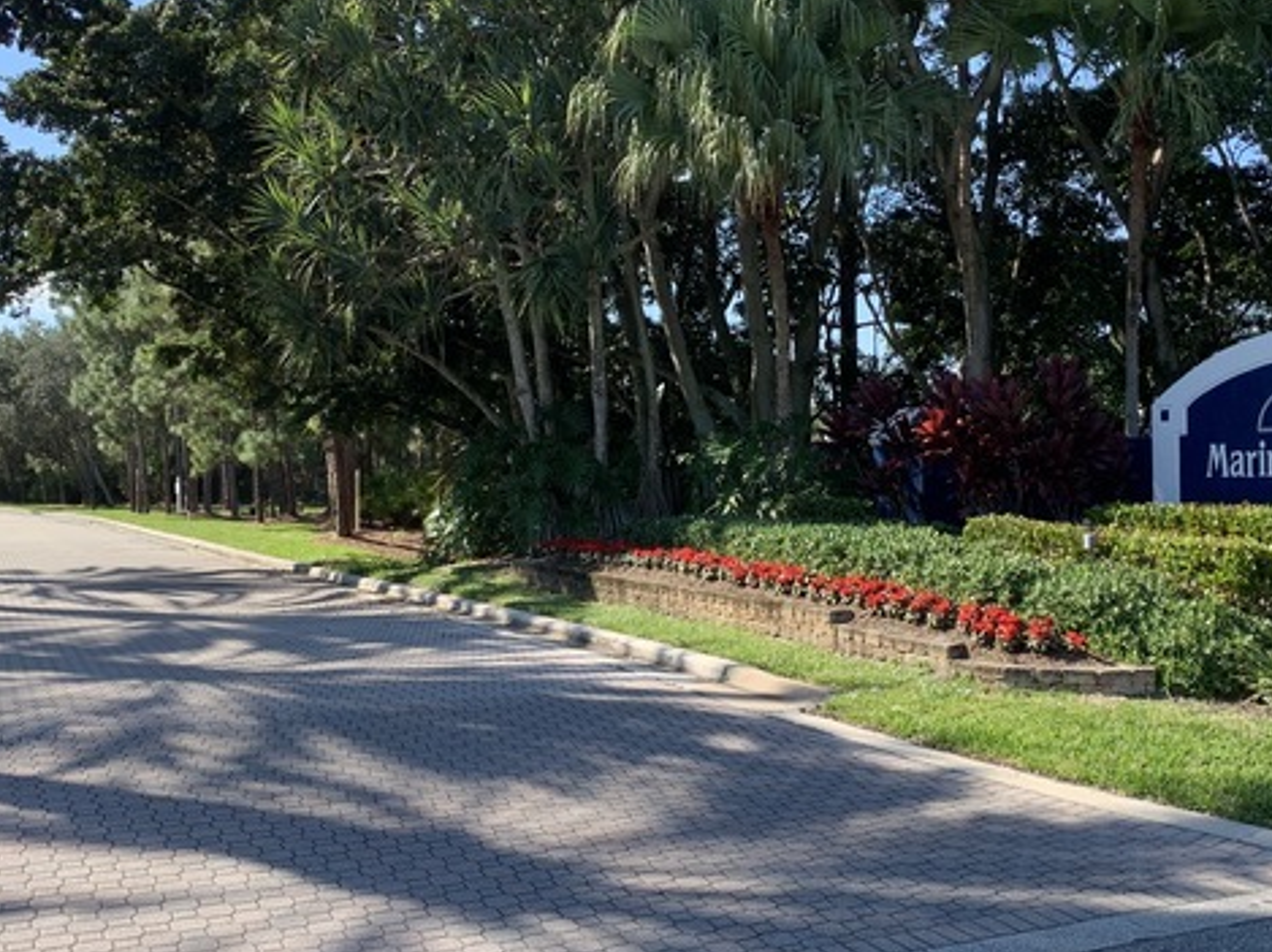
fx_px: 1359
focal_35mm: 37
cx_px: 677
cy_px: 513
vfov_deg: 38.6
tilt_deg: -1.5
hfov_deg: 50.1
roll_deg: +2.3
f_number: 1.8
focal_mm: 4.25
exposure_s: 1/678
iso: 25
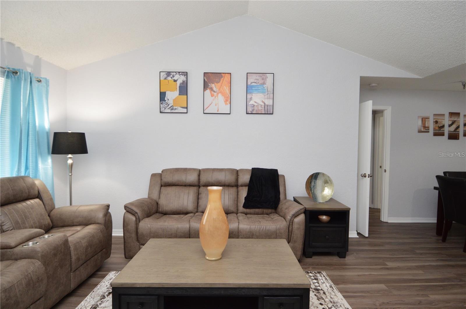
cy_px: 154
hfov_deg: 90.1
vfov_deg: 67.3
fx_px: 233
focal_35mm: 18
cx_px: 233
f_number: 4
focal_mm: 12
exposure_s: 1/60
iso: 720
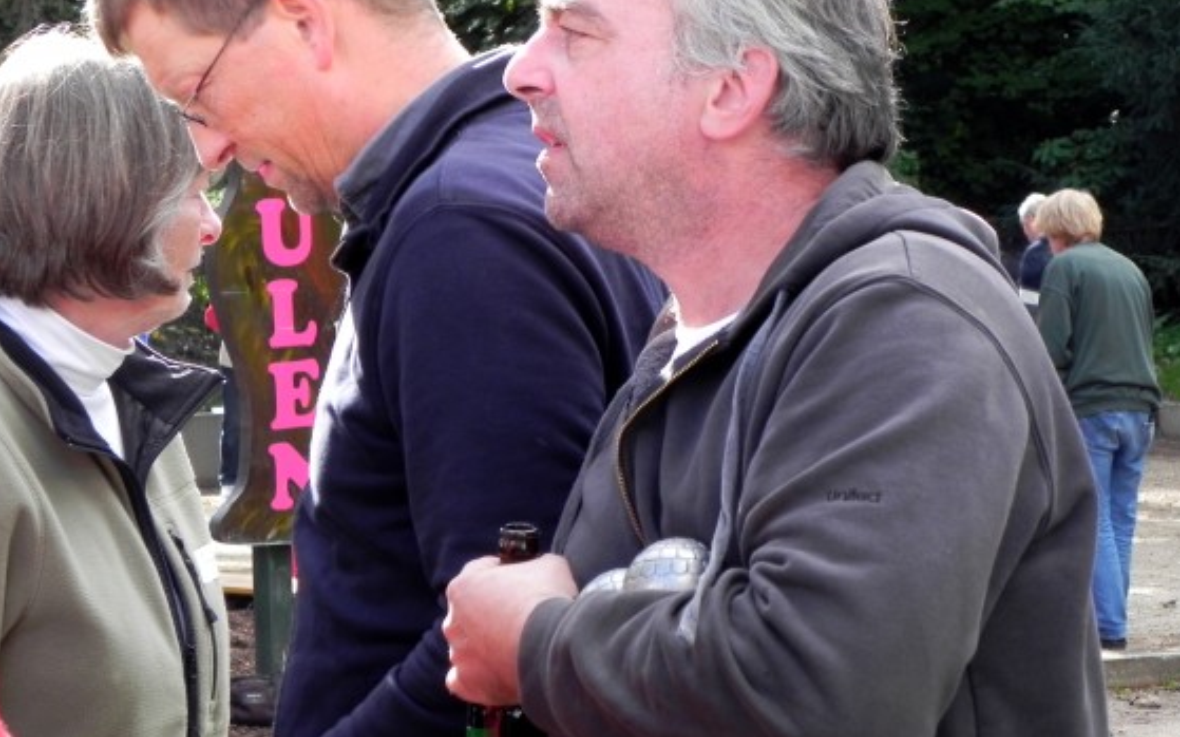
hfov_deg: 14.7
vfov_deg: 9.2
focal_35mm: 142
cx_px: 669
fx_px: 4565
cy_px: 283
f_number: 4
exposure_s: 1/118
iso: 160
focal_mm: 20.8
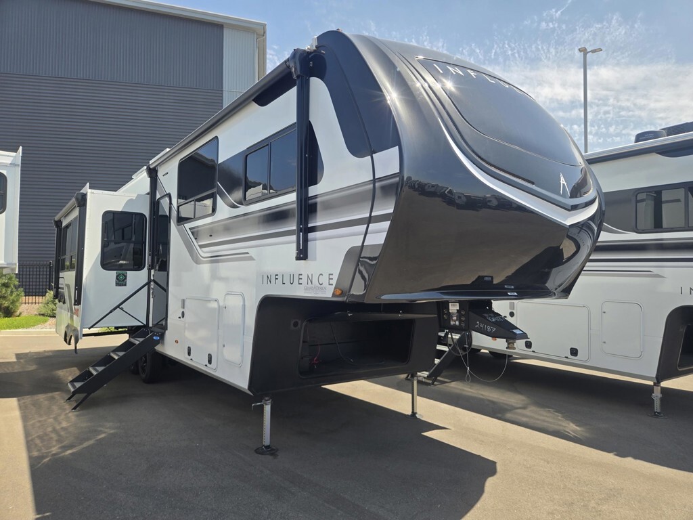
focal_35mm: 23
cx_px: 346
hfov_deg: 73.9
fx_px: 460
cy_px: 260
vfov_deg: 58.9
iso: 25
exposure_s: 1/919
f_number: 1.8
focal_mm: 5.4
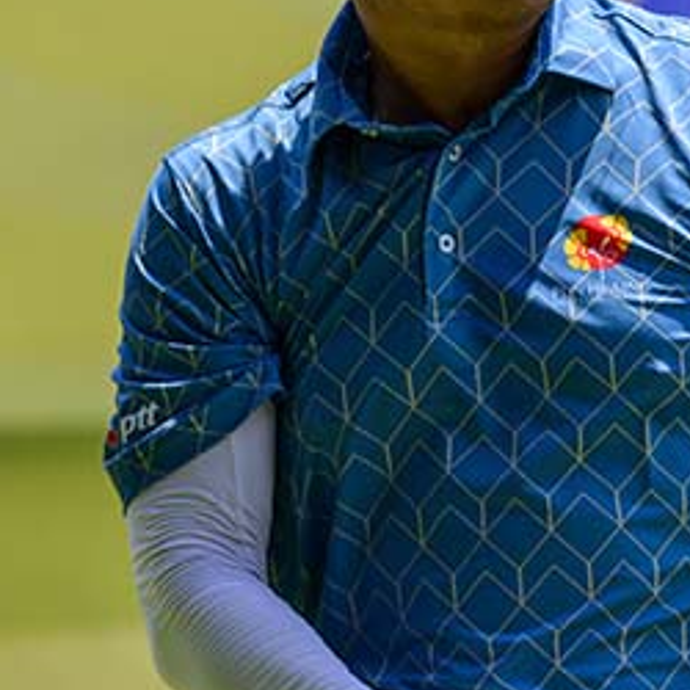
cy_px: 144
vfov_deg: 2.7
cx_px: 853
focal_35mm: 653
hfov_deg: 2.7
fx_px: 14726
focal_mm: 200
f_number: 2.8
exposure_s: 1/8000
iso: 720
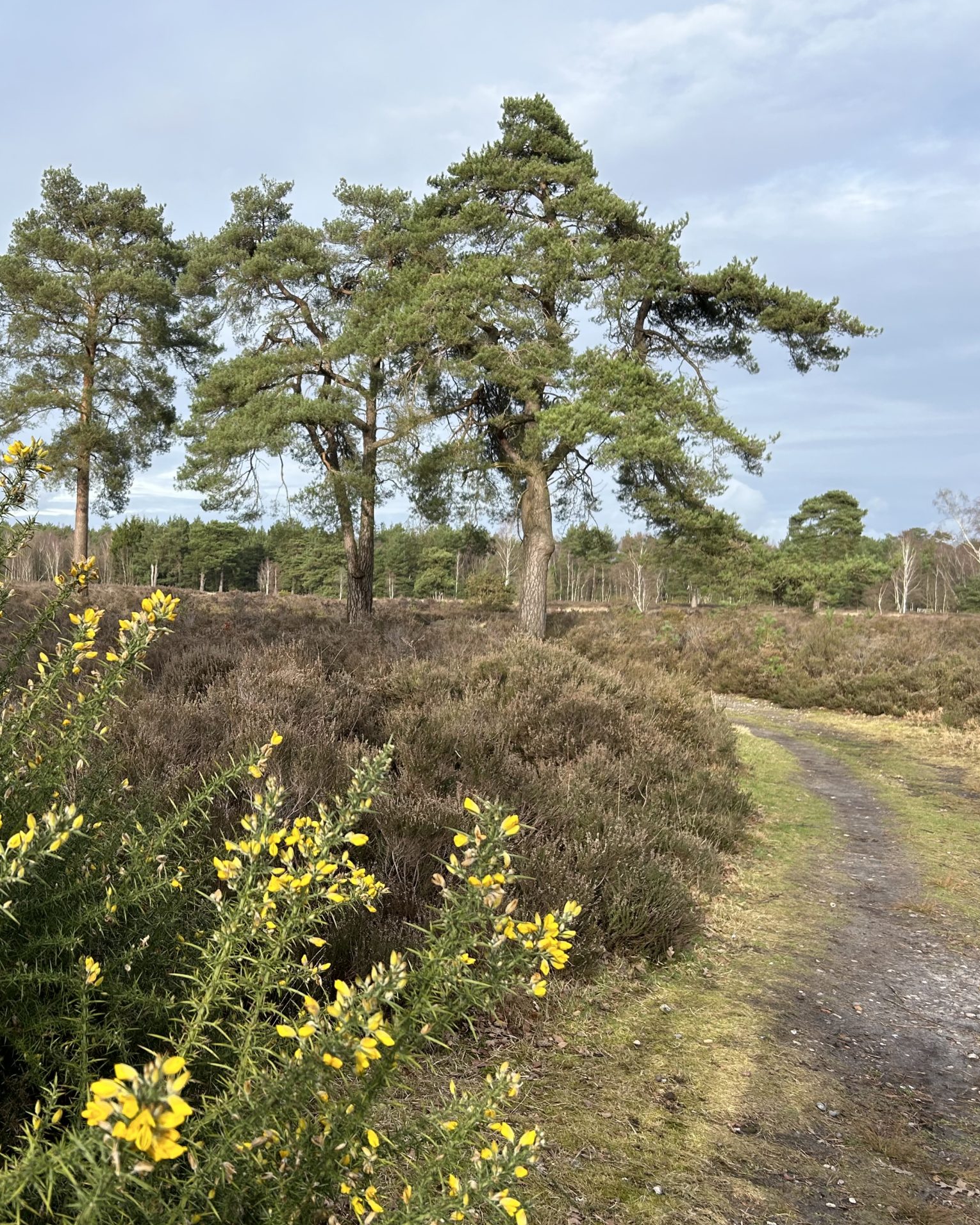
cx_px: 256
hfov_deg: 42.2
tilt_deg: -1.3
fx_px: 1233
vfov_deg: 52.8
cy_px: 610
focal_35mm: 34
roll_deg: -2.2
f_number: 1.5
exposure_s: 1/1183
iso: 50
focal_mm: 5.7
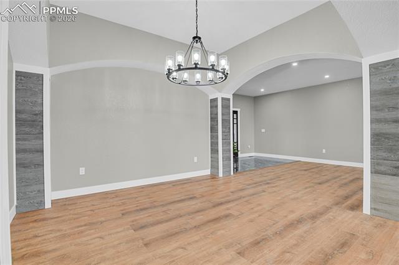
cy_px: 132
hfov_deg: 93.3
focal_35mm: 17
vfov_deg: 70.4
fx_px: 188
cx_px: 200
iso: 250
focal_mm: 17
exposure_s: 1.6
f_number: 8
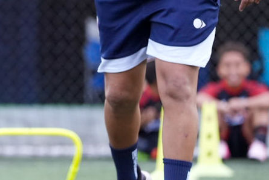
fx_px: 4904
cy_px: 48
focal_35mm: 656
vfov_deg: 2.1
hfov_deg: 3.1
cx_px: -98
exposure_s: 1/1000
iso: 3200
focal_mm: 182.3
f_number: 2.8
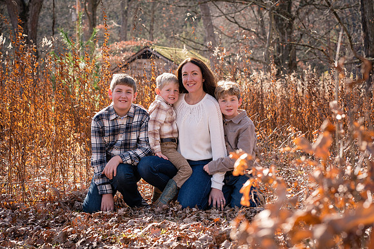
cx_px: 175
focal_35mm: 90
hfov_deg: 22.5
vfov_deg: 15.1
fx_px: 940
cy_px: 131
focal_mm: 85
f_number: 6.3
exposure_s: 1/250
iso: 250
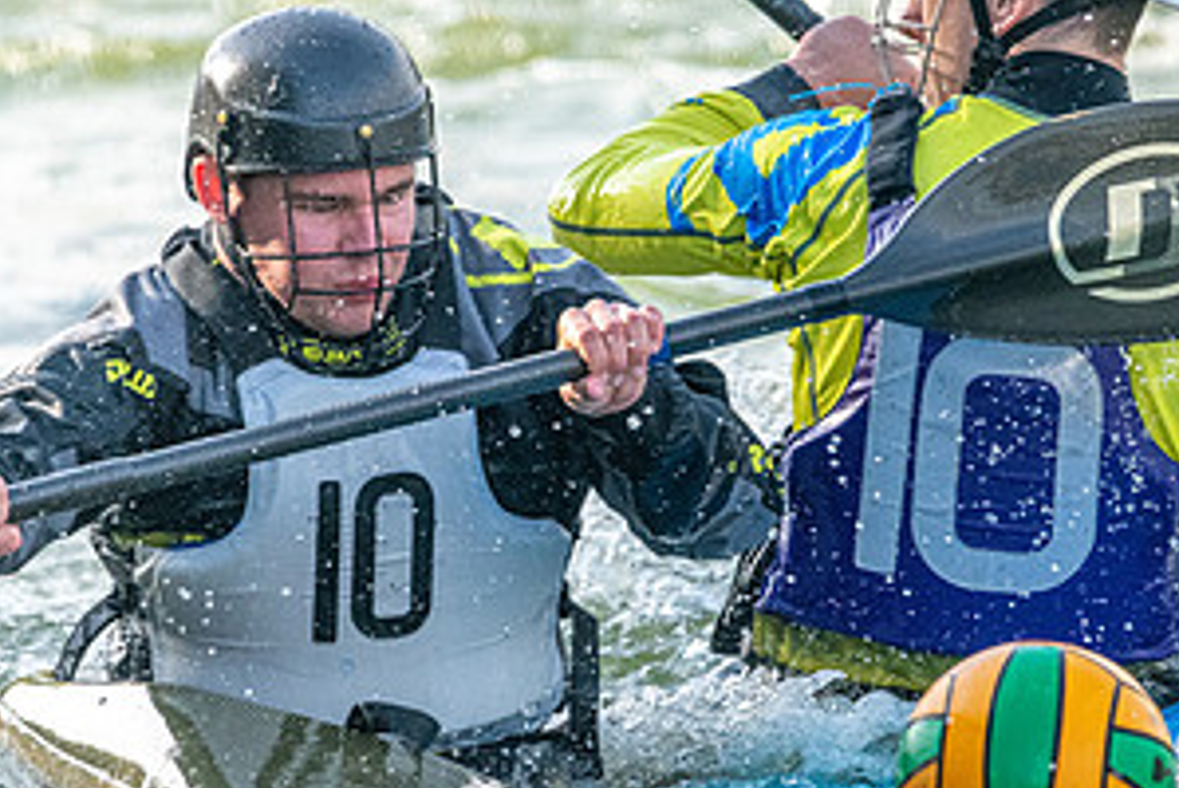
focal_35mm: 775
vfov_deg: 1.8
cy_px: 526
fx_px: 25405
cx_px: 568
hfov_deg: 2.7
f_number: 6.3
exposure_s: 1/3200
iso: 2500
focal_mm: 400
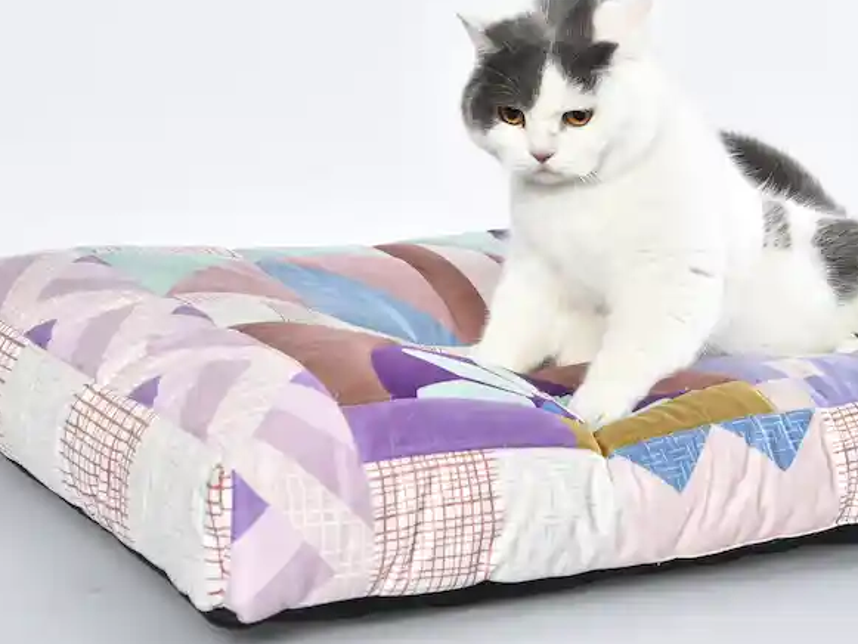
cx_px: 526
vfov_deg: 16.2
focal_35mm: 91
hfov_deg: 21.5
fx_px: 2256
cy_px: 304
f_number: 10
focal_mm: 55
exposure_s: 1/125
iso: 320
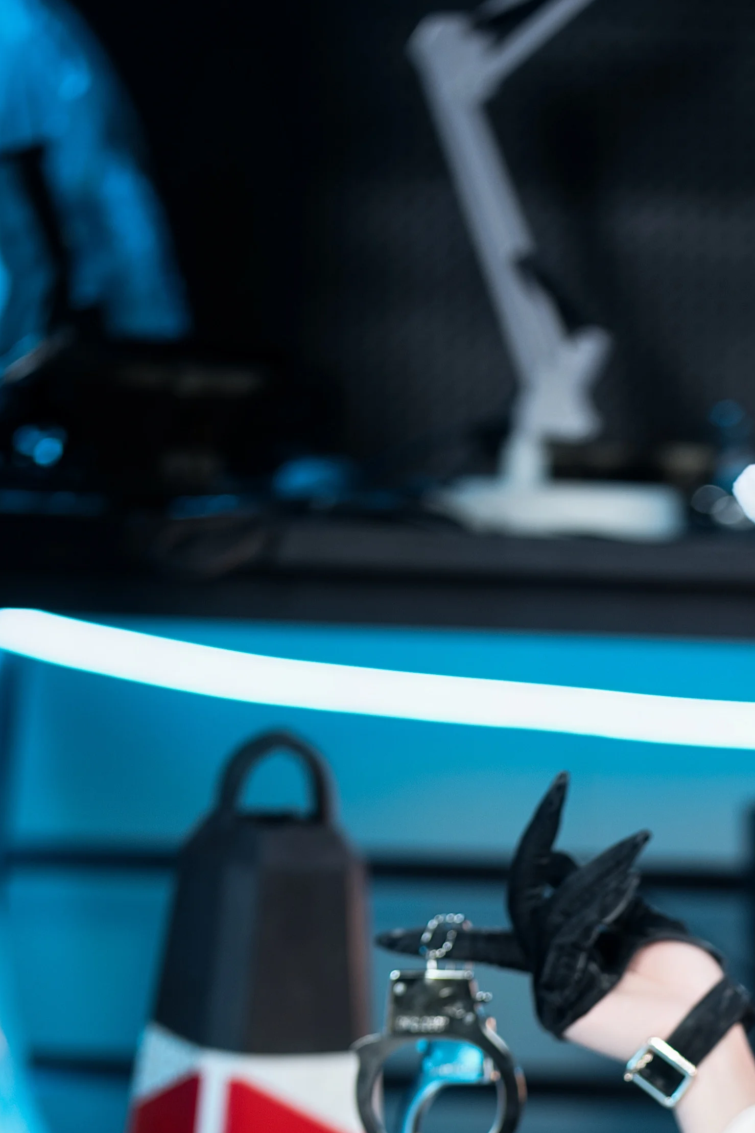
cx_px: 1005
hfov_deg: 8.5
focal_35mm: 158
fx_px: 4972
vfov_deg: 12.5
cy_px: 1561
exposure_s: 1/100
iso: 100
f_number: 1.4
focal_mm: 50
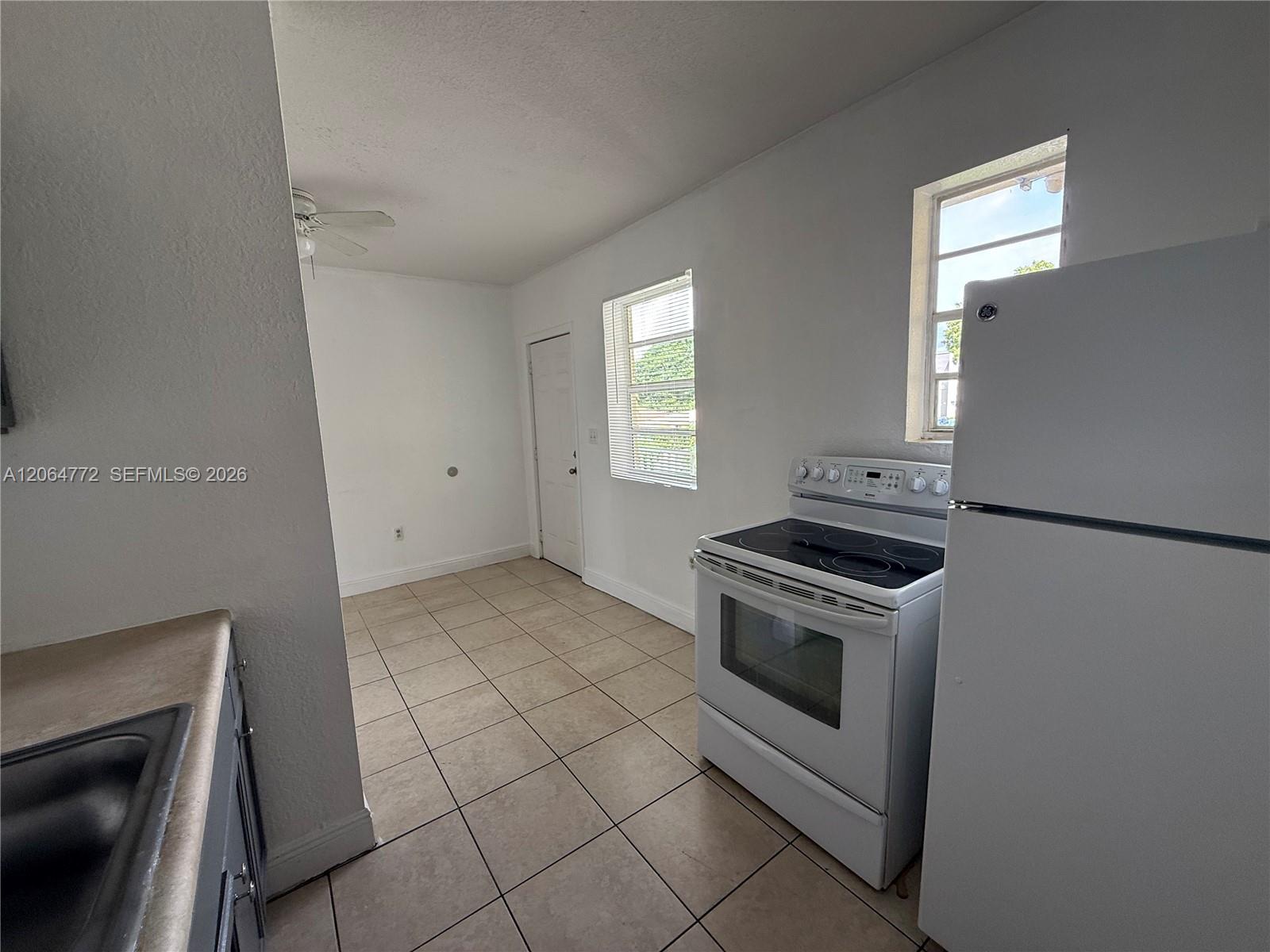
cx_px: 635
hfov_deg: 102.1
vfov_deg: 85.7
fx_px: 514
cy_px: 476
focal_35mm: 14
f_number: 2.2
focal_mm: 2.22
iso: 100
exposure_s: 1/99
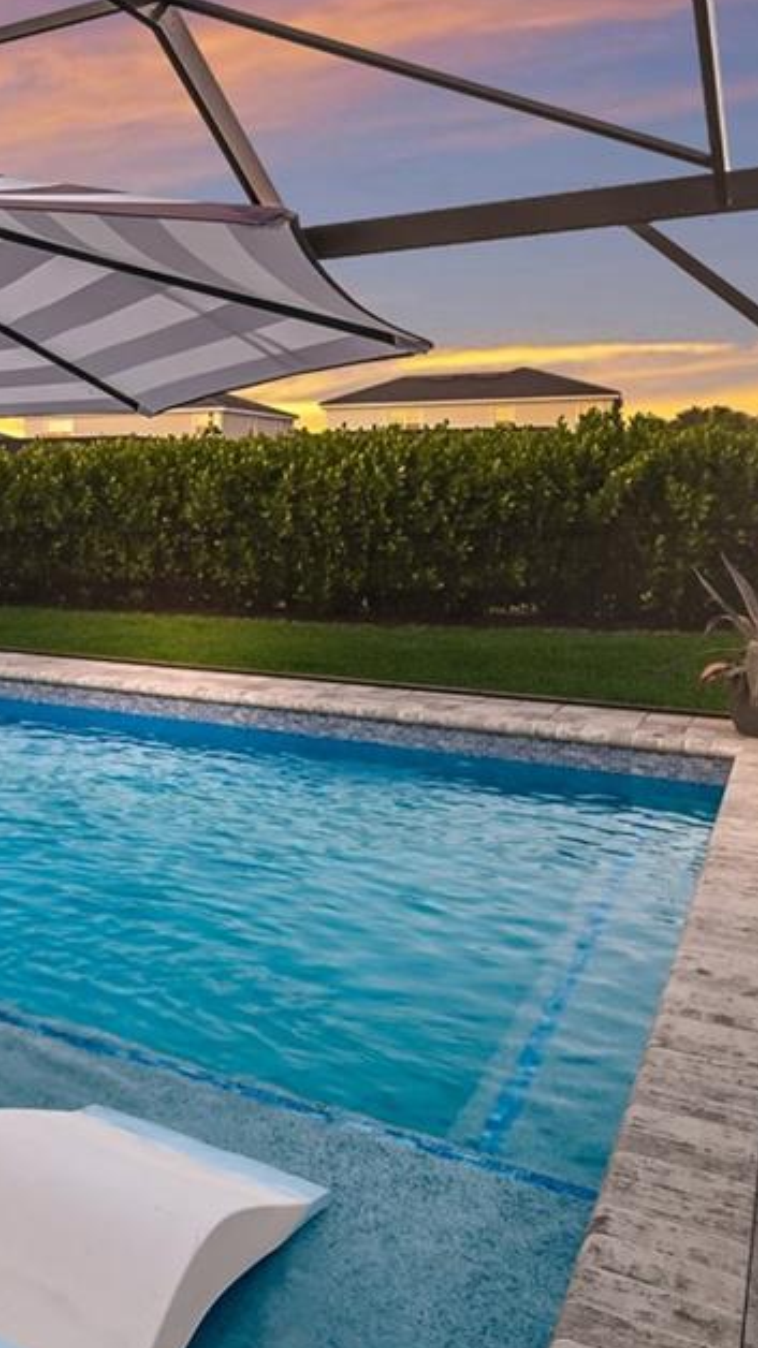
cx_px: -155
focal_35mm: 32
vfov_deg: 59.5
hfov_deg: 30.9
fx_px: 1144
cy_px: 442
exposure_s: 1/13
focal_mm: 12
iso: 800
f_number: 8
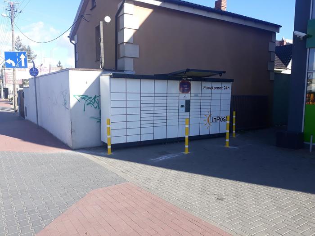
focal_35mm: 27
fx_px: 246
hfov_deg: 65.3
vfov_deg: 51.4
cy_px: 118
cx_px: 158
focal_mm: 3.71
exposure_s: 1/704
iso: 40
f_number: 1.7
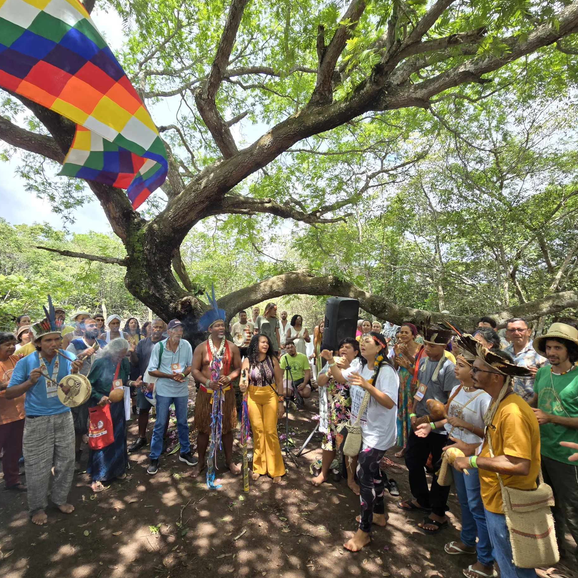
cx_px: 253
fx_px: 302
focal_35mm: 16
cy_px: 292
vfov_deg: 87.4
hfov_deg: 87.0
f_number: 2.2
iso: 50
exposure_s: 1/287
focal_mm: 2.2
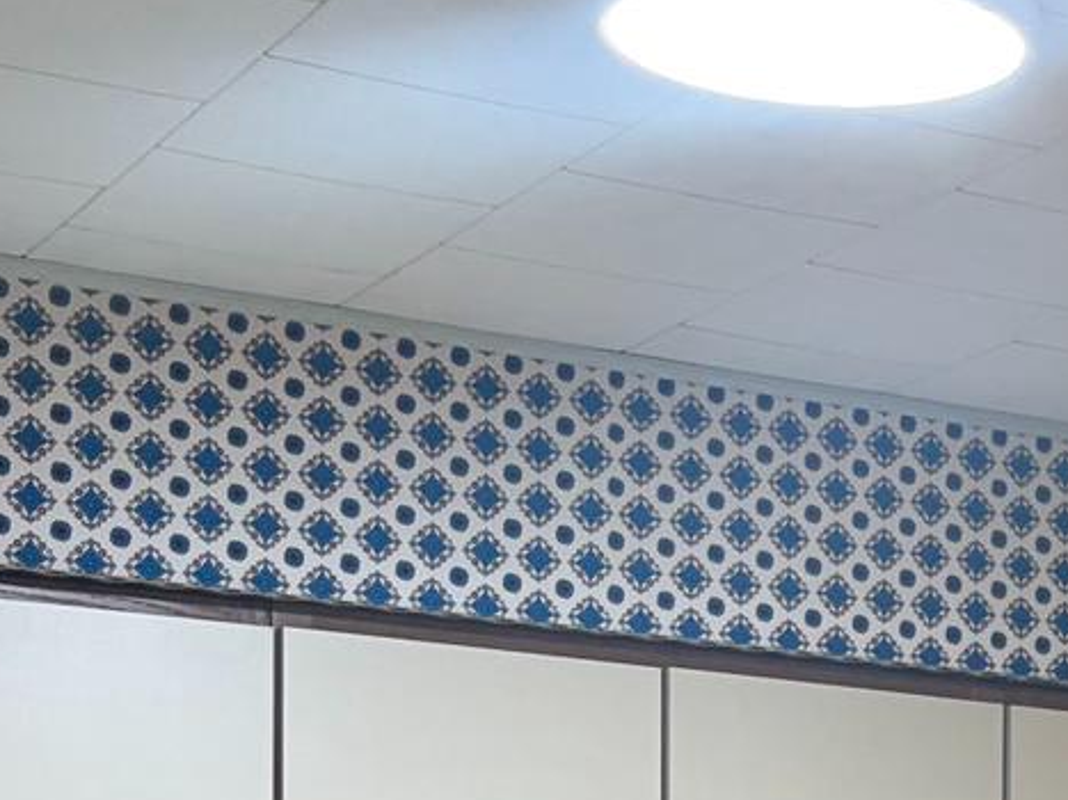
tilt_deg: -2.2
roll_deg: -0.5
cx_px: 1317
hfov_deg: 16.5
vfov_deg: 12.1
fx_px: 3516
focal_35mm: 114
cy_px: 1346
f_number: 1.6
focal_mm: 5.96
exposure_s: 1/60
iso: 160
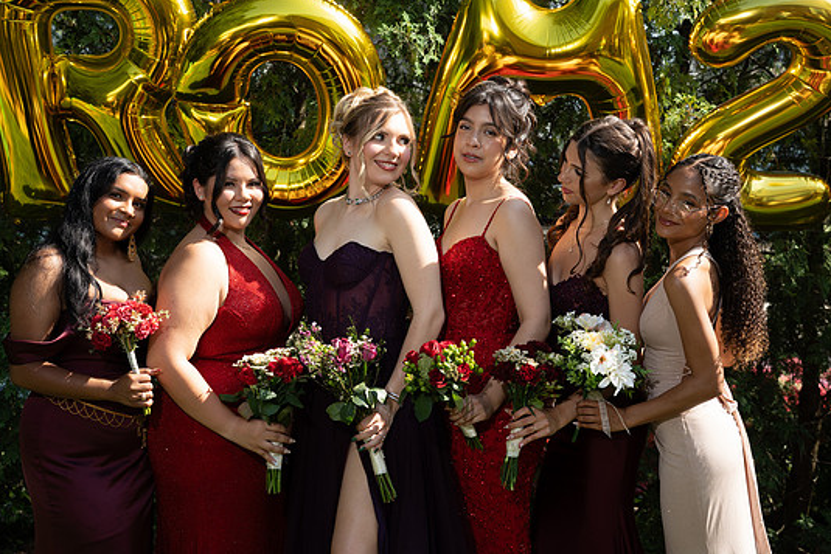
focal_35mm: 65
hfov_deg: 30.9
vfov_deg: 20.9
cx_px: 402
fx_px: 1501
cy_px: 271
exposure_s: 1/250
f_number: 5
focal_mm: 60
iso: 100
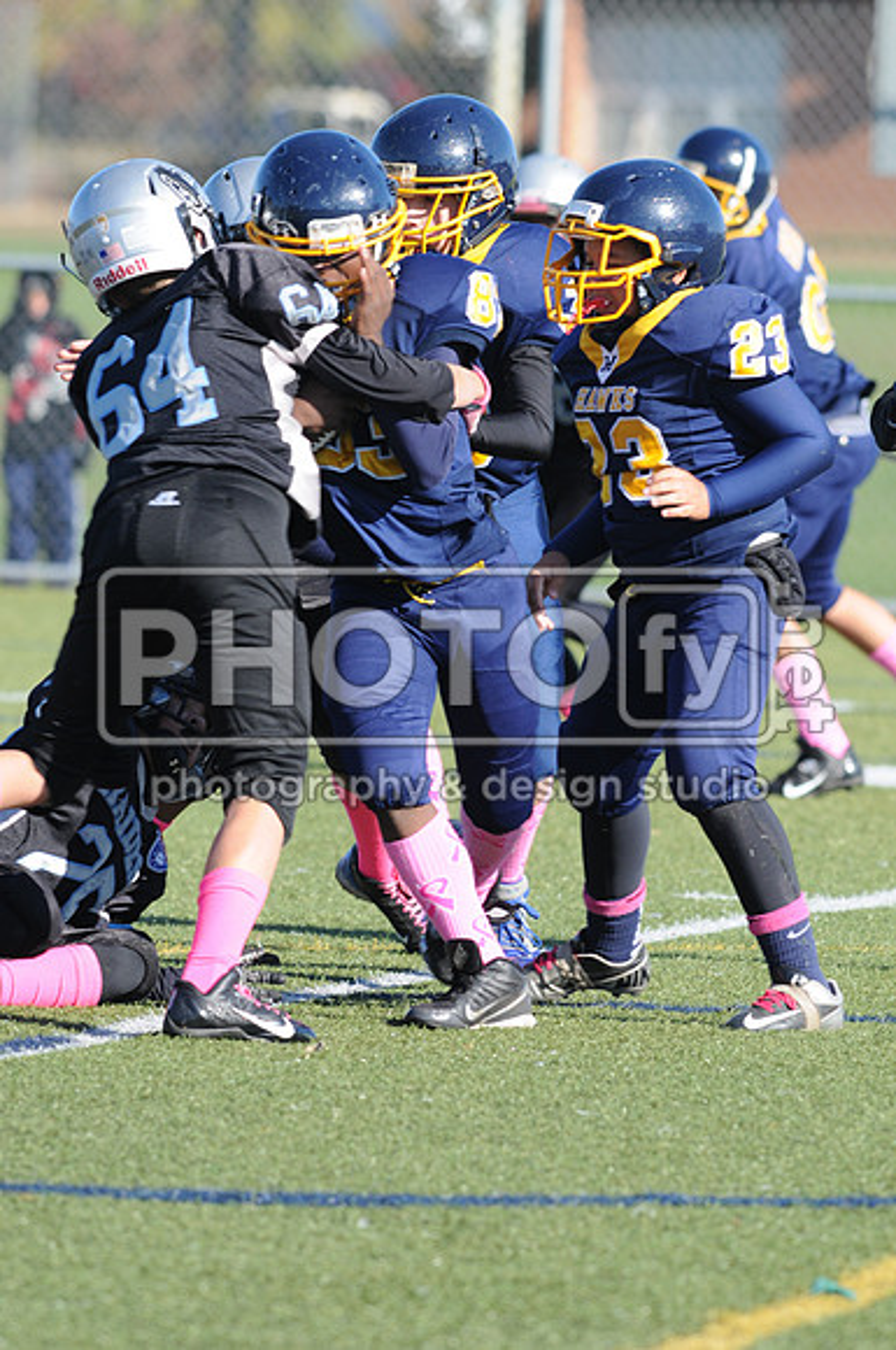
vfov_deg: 4.6
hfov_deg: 3.0
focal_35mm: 450
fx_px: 16849
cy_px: 675
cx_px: 448
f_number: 6.3
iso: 200
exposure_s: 1/500
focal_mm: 300
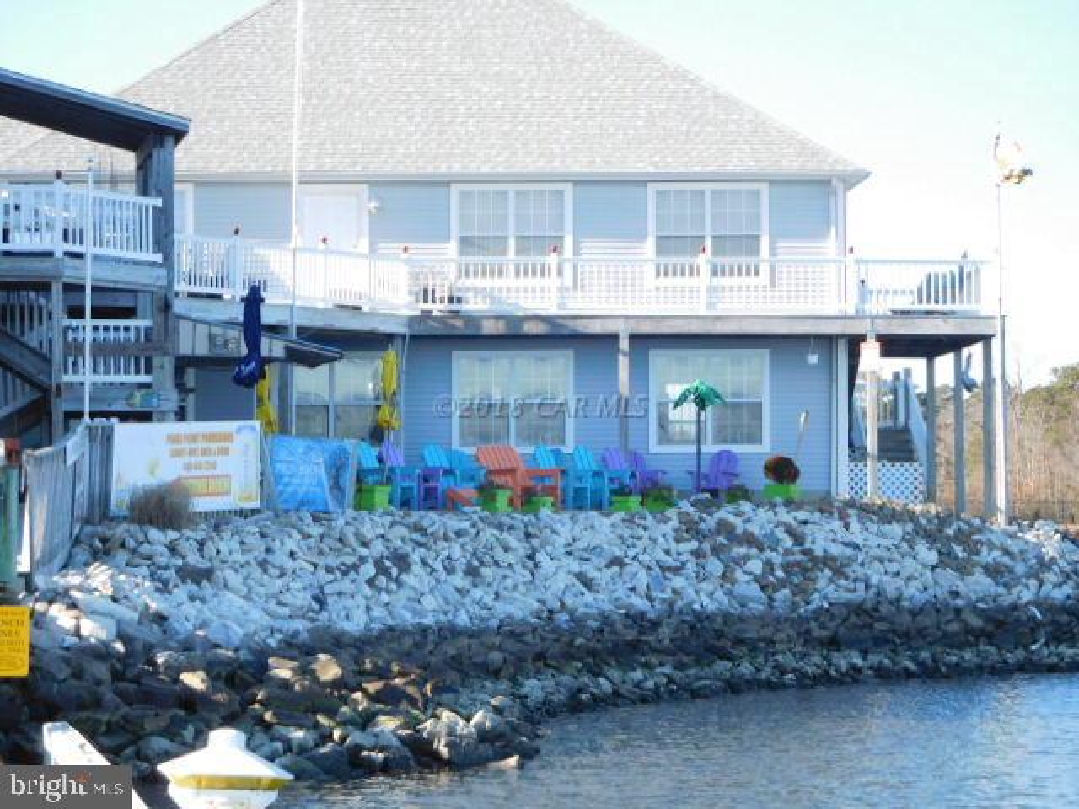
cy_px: 404
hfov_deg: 17.6
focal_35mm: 112
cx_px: 540
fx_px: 3491
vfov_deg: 13.2
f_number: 4.9
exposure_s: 1/200
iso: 125
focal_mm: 20
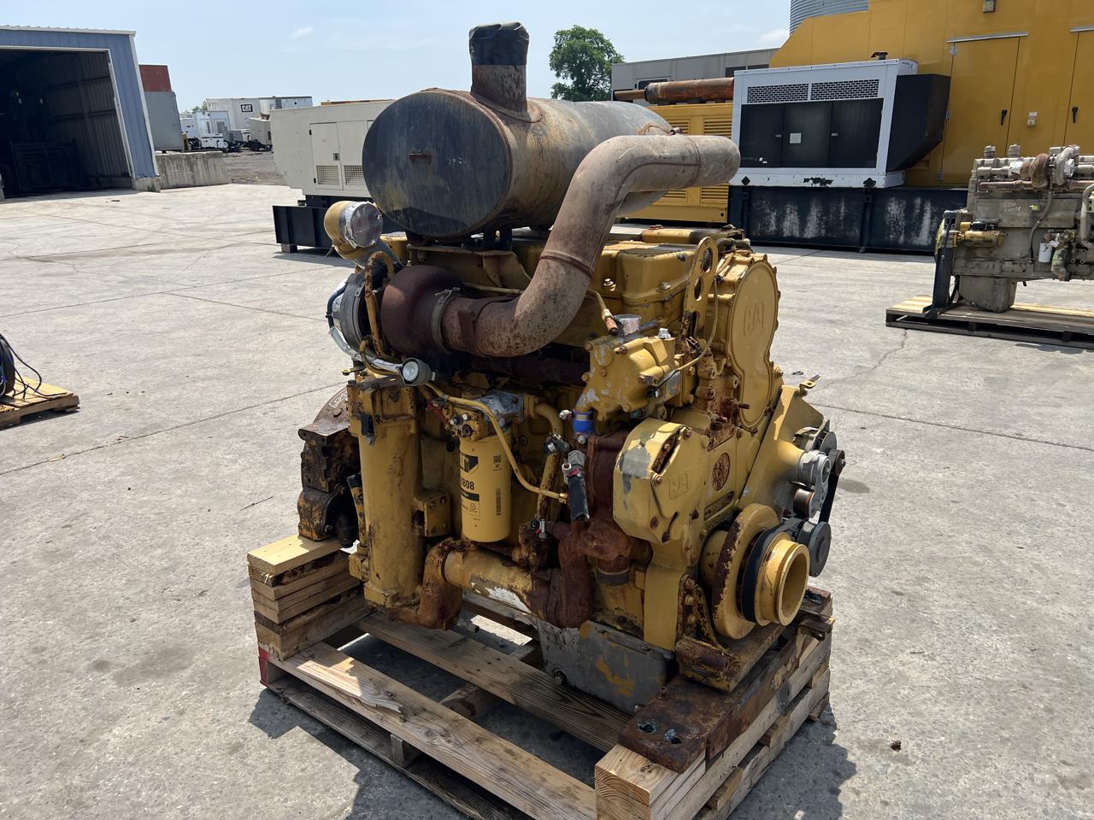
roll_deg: +2.8
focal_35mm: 26
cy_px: 410
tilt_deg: -17.3
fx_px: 822
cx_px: 547
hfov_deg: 67.3
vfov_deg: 53.1
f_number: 1.5
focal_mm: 5.7
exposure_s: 1/3831
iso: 50
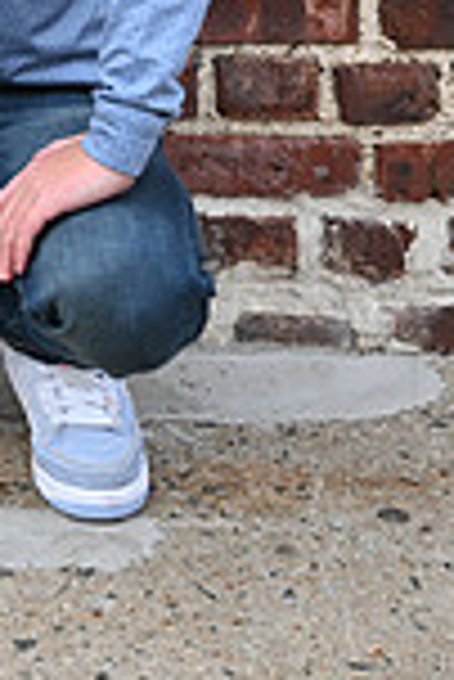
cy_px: -342
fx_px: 2397
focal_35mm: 127
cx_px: -178
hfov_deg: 10.5
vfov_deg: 14.9
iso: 160
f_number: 3.5
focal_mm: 33
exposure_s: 1/100
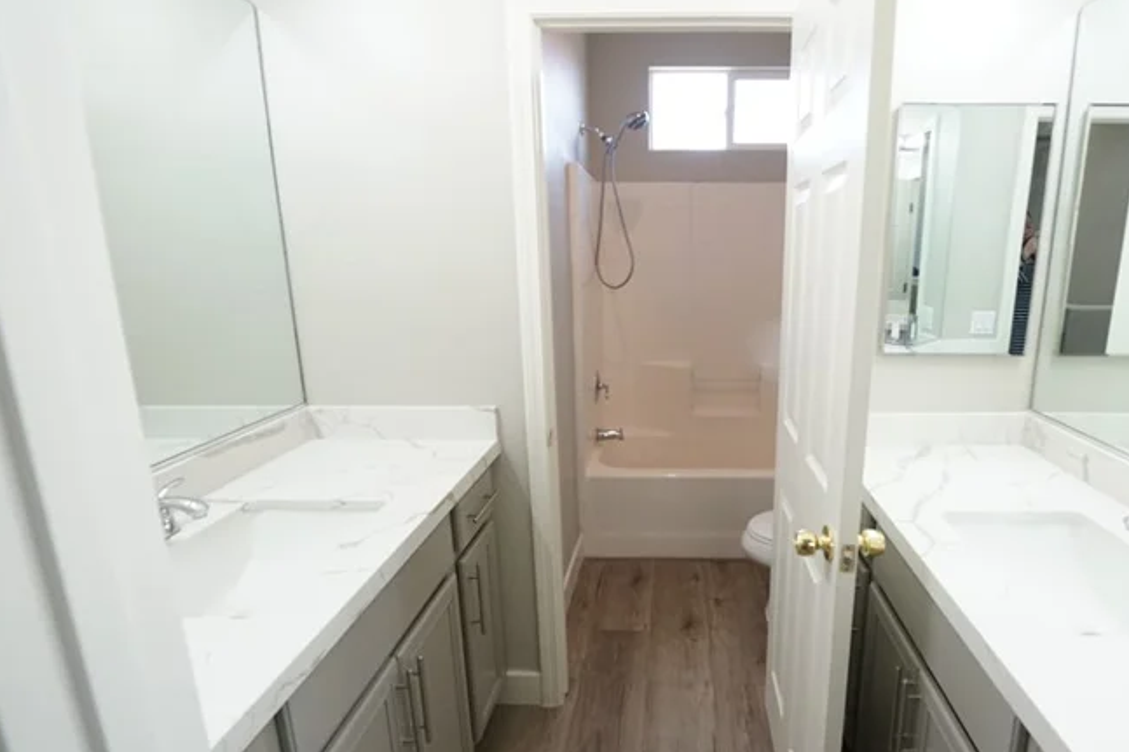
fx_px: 596
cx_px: 675
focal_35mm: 19
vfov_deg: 64.5
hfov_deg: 85.9
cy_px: 386
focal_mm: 12
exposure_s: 1/125
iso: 2500
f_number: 6.3
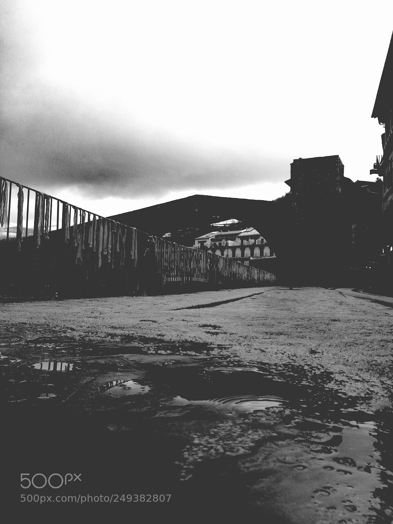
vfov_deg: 65.3
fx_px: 409
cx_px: 196
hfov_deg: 51.4
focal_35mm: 27
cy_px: 262
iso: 50
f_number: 2
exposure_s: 1/100
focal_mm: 3.79
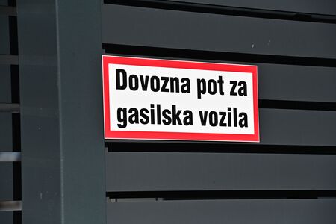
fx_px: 1867
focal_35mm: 200
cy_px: 112
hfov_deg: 10.3
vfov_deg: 6.9
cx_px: 168
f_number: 8
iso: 1600
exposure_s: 1/8000
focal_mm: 200
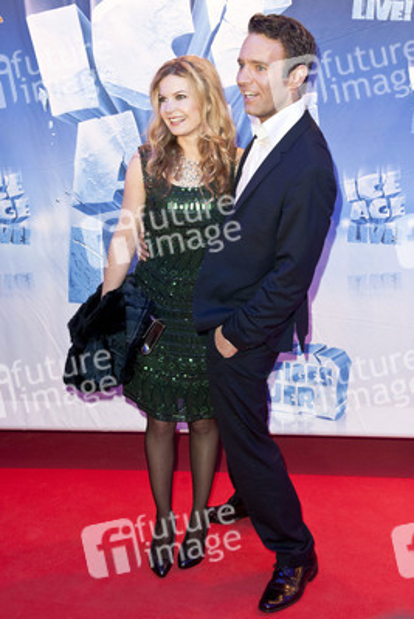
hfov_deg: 31.9
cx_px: 207
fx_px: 724
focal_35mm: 42
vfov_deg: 46.4
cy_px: 310
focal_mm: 42
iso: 1600
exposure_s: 1/200
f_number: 5.6
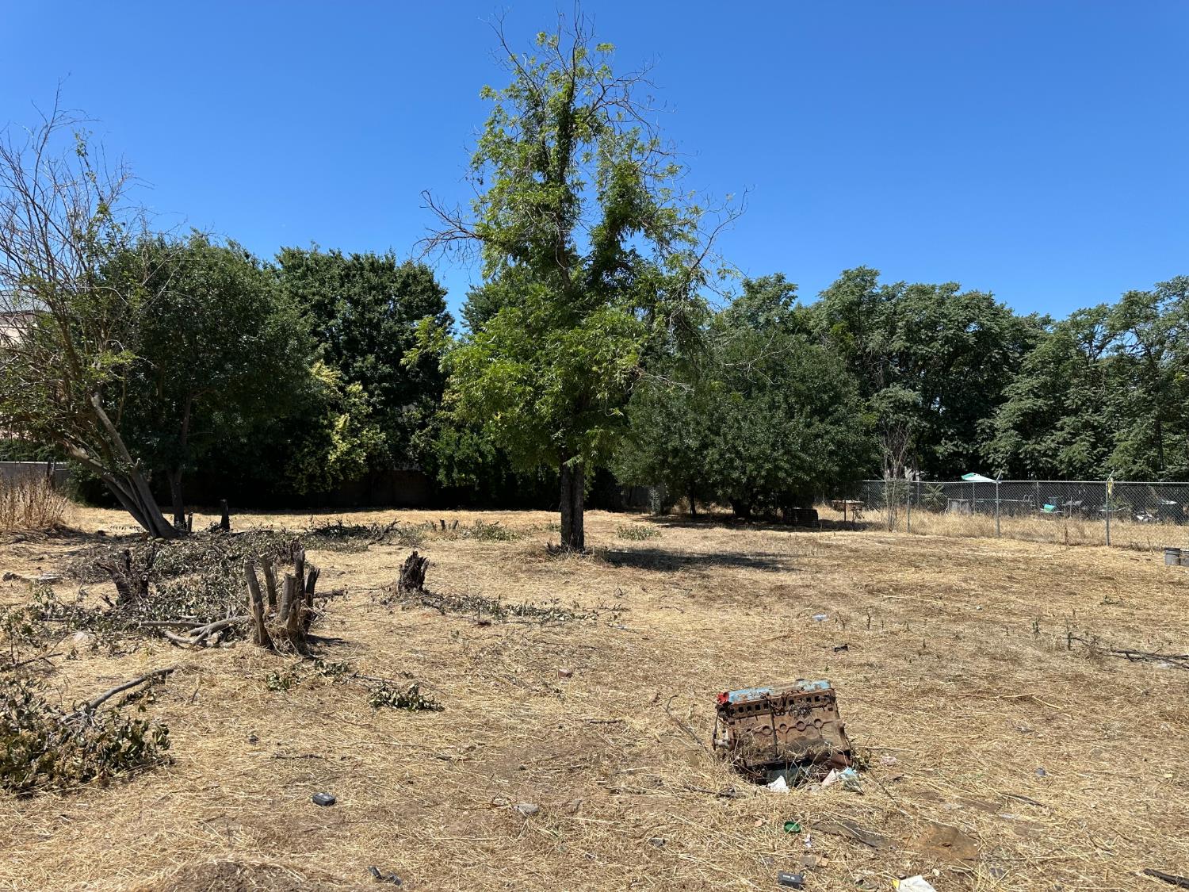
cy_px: 446
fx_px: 824
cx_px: 594
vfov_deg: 56.8
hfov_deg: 71.6
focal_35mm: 24
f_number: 1.78
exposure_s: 1/4016
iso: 80
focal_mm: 6.86
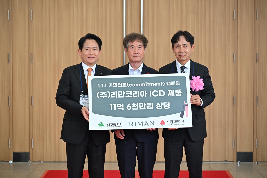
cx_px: 134
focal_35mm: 105
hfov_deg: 19.5
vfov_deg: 13.0
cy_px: 89
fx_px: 779
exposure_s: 1/200
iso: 1100
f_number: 4
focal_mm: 105
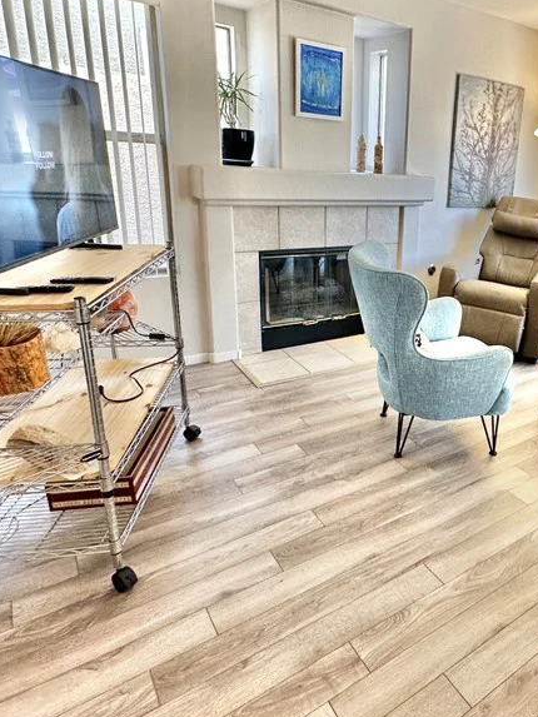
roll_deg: -4.5
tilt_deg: -15.7
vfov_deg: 69.1
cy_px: 312
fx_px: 518
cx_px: 434
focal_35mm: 25
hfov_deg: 51.3
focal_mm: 2.22
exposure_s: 1/120
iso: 125
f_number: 2.2
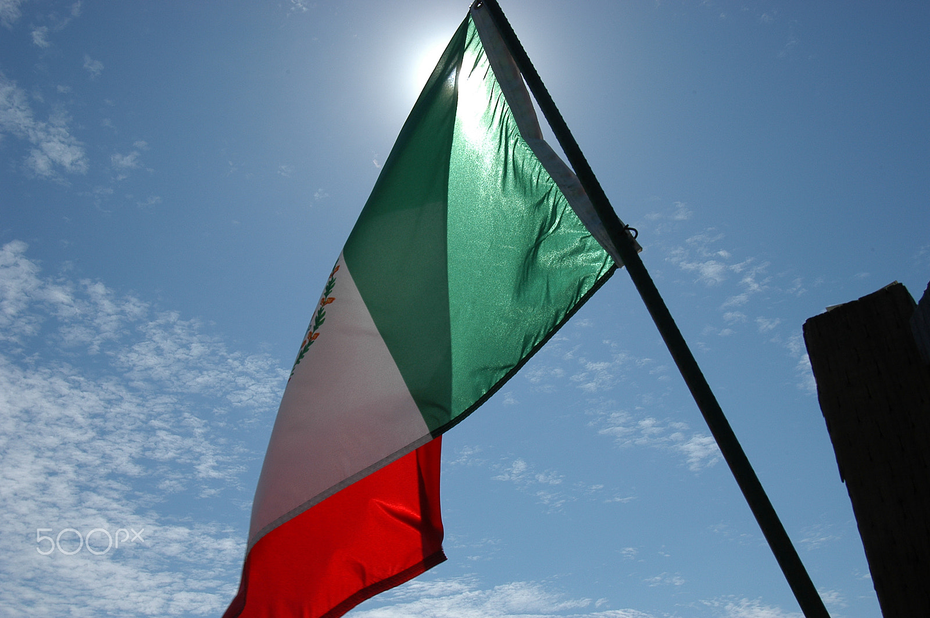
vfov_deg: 36.8
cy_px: 309
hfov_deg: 53.2
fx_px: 929
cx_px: 465
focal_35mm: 36
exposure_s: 1/500
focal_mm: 24
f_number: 11
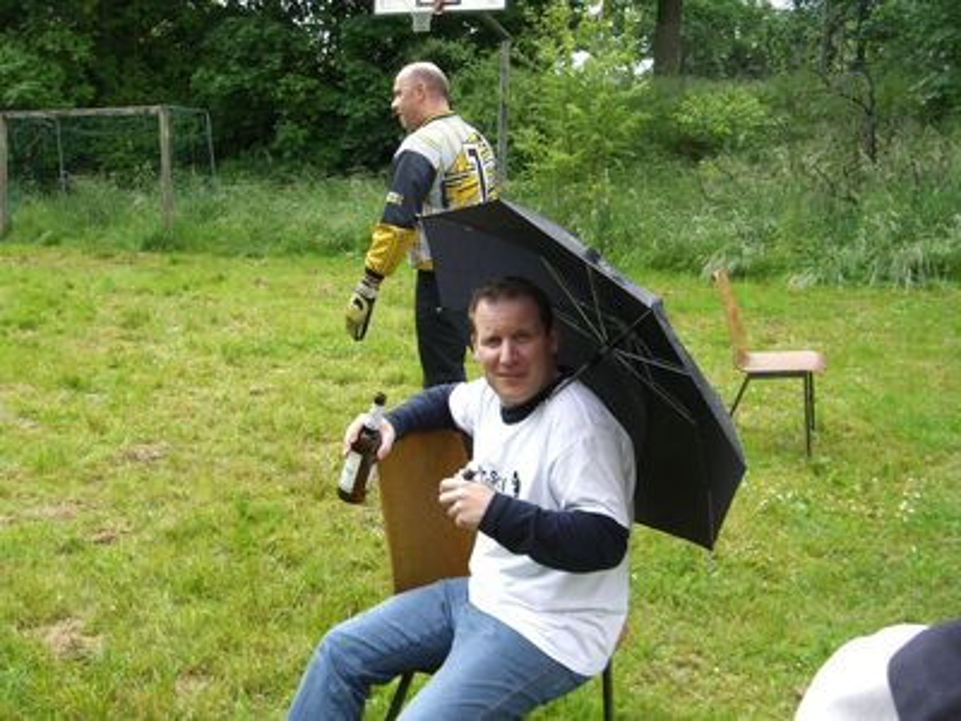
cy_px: 360
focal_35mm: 38
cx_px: 480
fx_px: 1055
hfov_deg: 49.0
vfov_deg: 37.7
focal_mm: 7.9
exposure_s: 1/200
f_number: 2.8
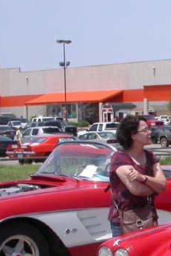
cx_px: 324
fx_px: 826
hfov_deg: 10.9
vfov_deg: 17.3
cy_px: 252
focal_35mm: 116
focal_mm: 7.85
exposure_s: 1/374
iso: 100
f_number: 7.5
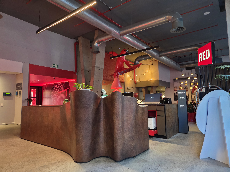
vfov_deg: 58.9
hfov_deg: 73.9
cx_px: 115
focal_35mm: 23
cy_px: 86
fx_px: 153
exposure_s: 1/50.2
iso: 400
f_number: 1.8
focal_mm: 5.4
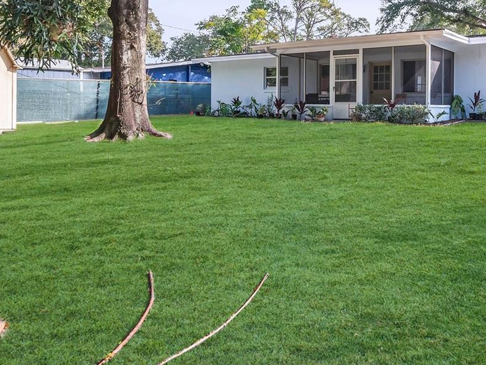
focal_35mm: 31
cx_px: 325
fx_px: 435
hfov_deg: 57.0
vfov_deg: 44.6
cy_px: 112
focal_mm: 16
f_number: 8
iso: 320
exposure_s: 1/400
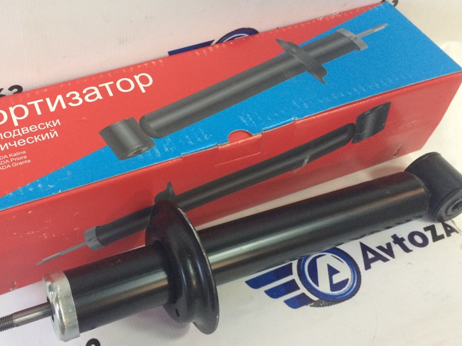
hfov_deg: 45.4
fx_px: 547
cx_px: 175
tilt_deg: -48.7
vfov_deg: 35.0
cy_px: 137
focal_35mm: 41
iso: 200
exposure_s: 1/33
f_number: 2.2
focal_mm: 4.15
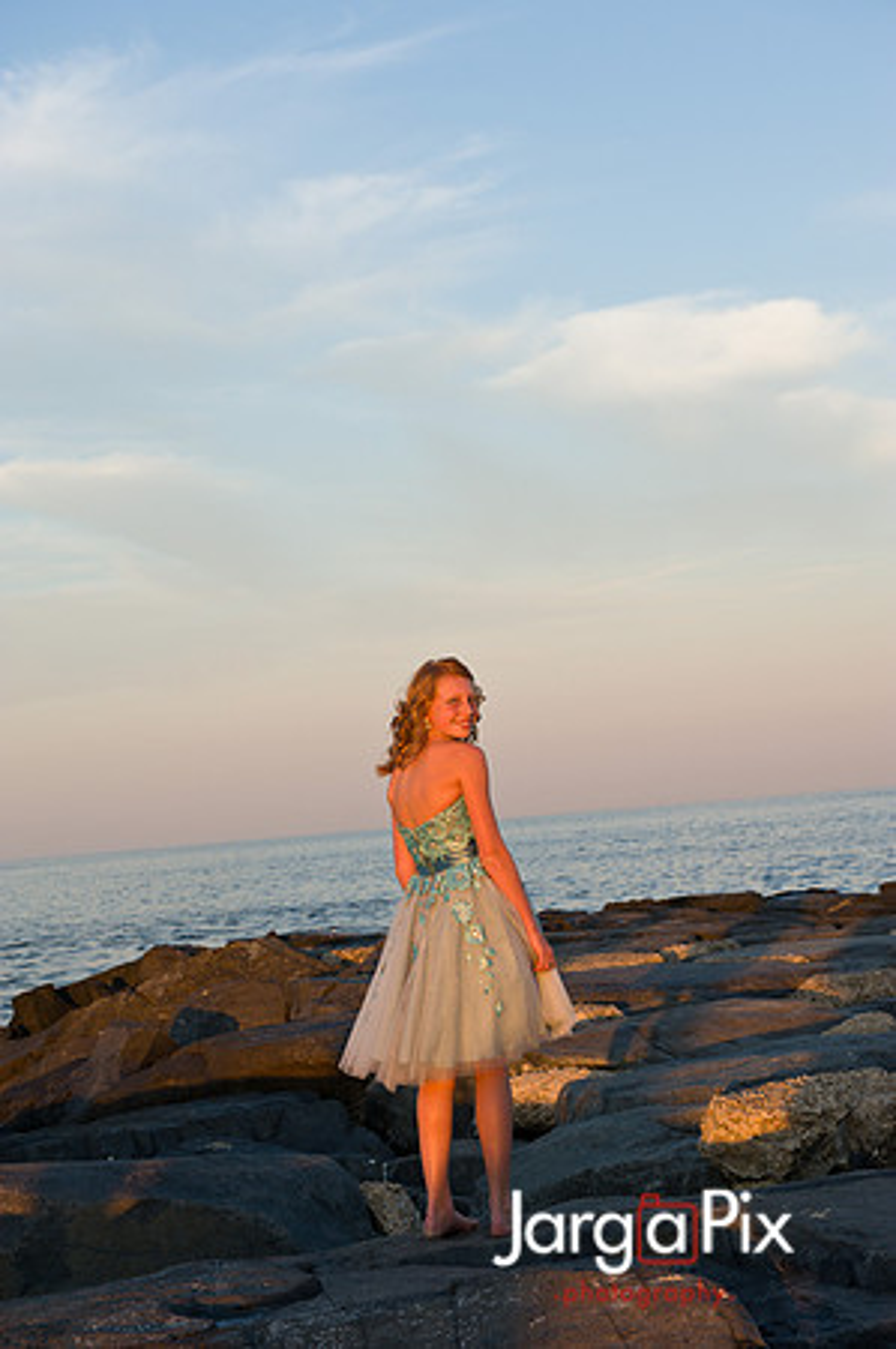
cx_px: 448
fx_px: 2320
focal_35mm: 62
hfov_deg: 21.9
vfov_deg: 32.4
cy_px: 674
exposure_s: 1/125
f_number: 9
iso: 200
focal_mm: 62
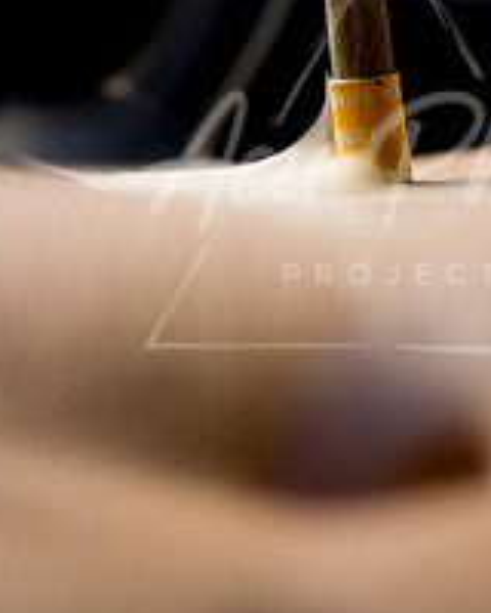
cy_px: 169
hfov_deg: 7.0
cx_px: 390
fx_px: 4033
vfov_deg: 8.7
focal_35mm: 222
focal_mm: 105
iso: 800
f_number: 4
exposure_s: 1/320
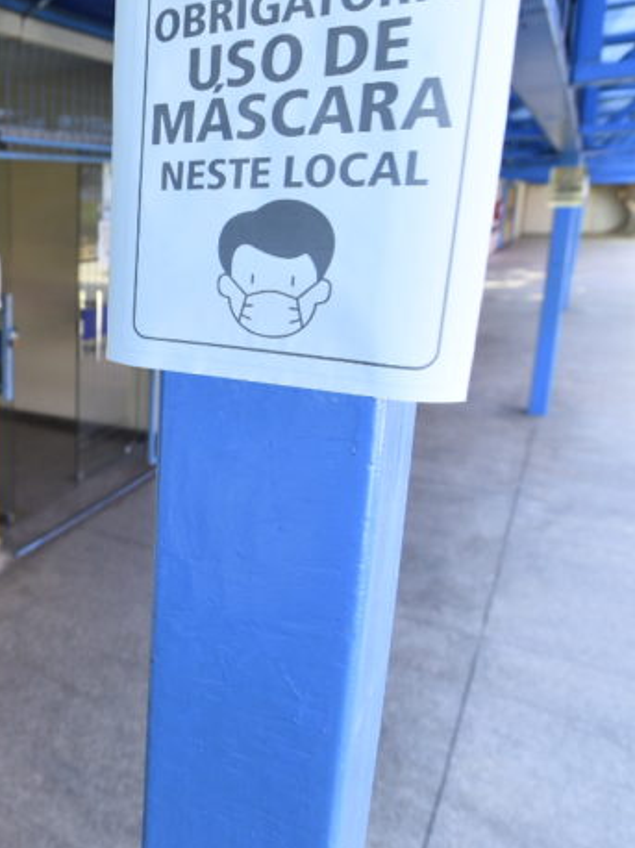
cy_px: 359
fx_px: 734
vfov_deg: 59.7
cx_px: -107
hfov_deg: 37.0
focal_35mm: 30
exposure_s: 1/200
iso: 320
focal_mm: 14
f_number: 4
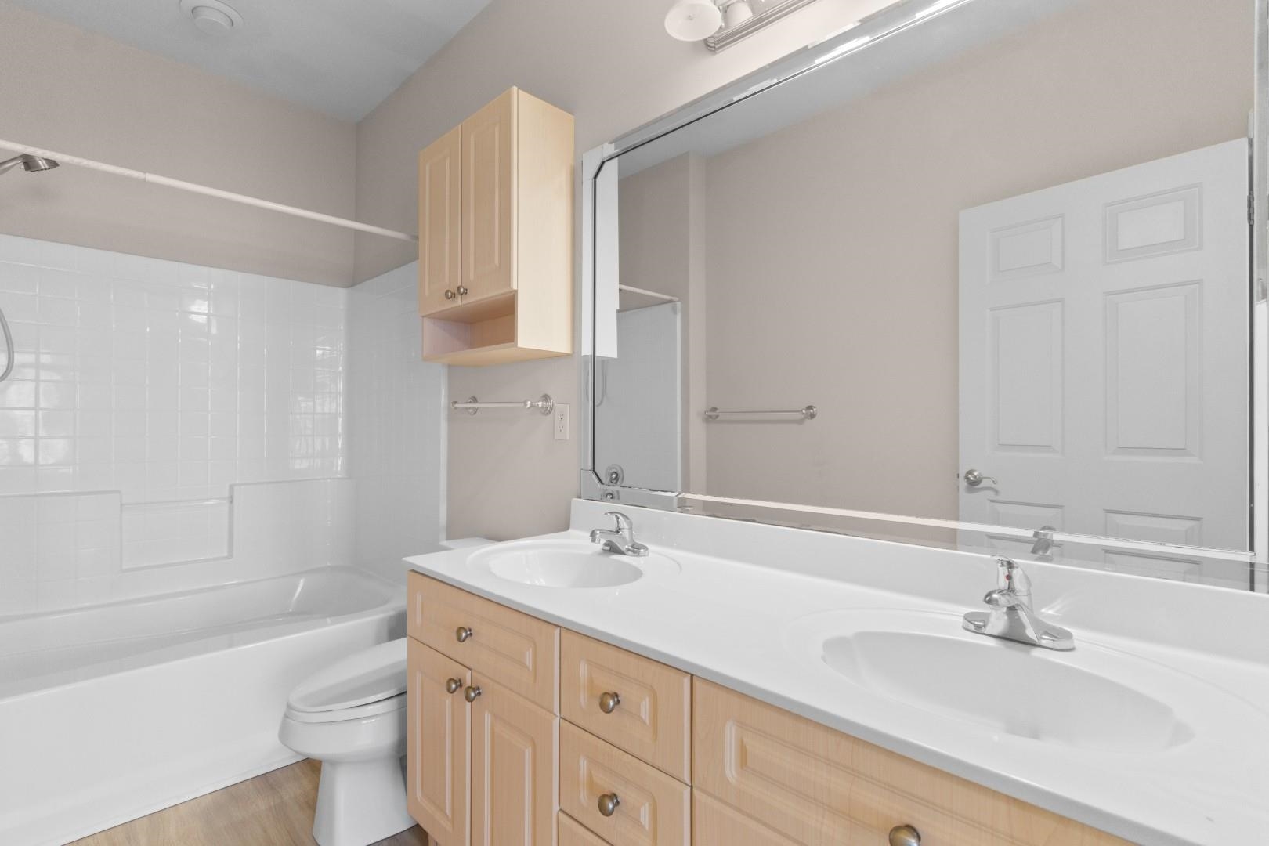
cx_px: 634
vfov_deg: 73.7
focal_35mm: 16
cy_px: 423
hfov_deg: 96.7
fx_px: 564
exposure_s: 1/3
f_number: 4.8
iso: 100
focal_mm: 11
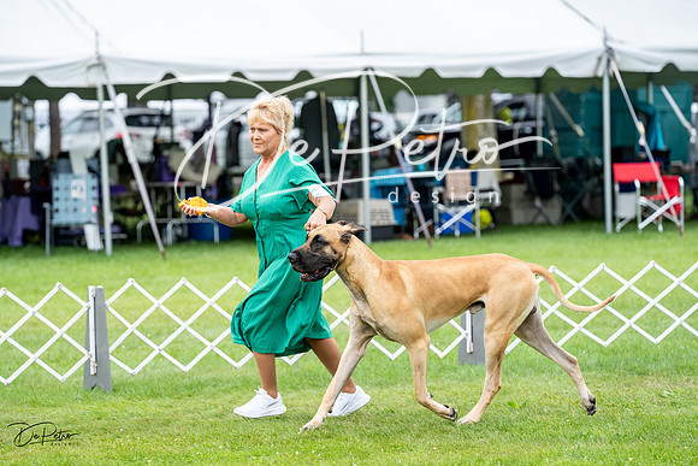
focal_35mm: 178
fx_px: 3452
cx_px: 349
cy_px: 233
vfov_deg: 7.7
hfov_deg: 11.5
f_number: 4.5
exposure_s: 1/1000
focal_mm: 178
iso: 400
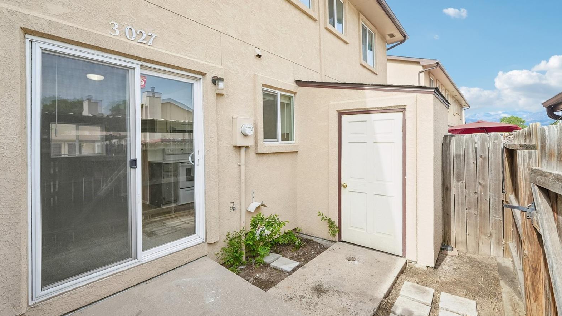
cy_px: 145
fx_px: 238
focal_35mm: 16
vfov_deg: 67.0
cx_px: 284
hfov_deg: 99.4
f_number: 8
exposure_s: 1/200
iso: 800
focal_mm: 10
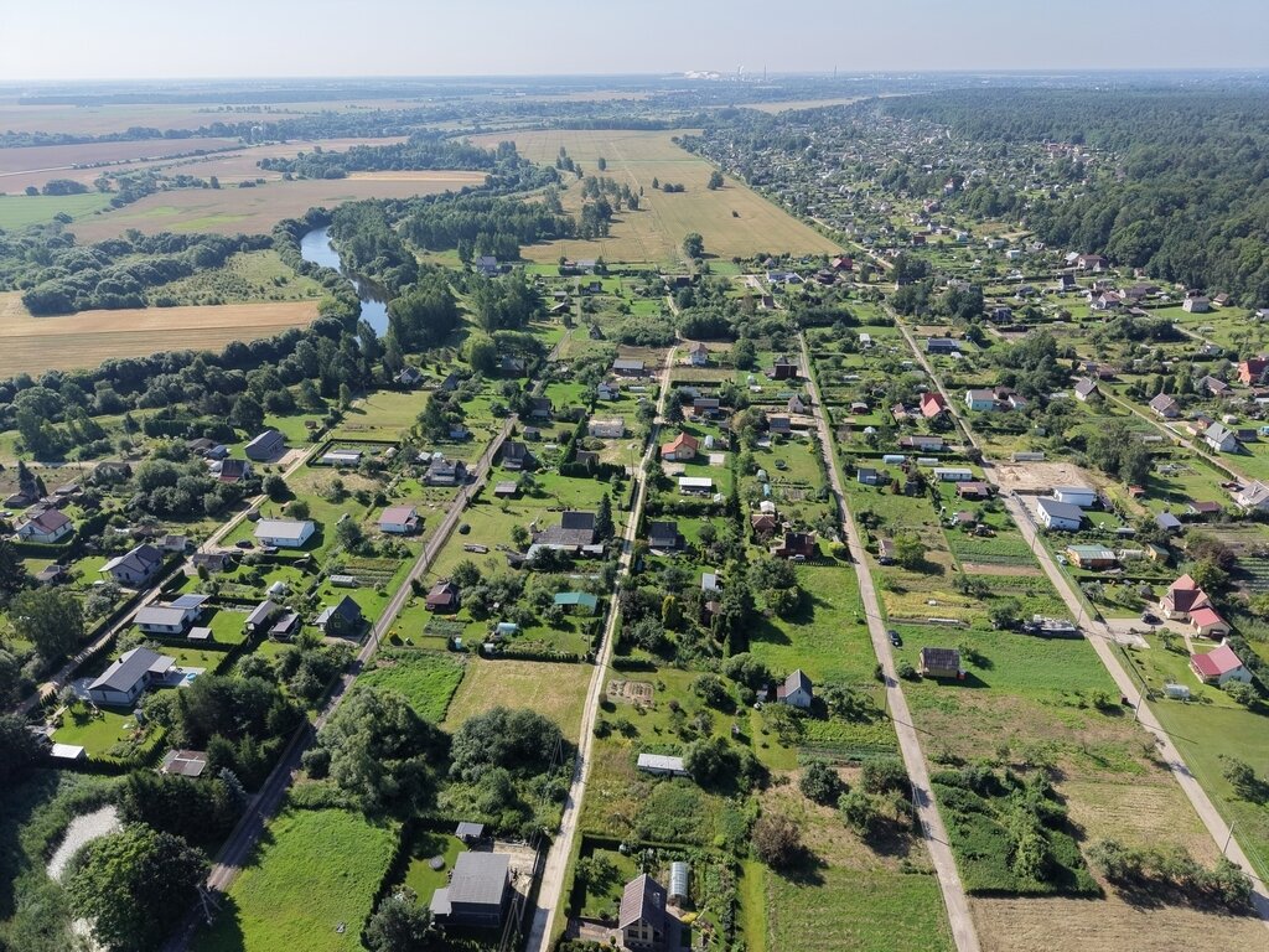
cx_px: 634
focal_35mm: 24
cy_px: 476
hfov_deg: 71.6
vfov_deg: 56.8
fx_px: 880
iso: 400
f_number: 1.8
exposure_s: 1/5000
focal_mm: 8.67
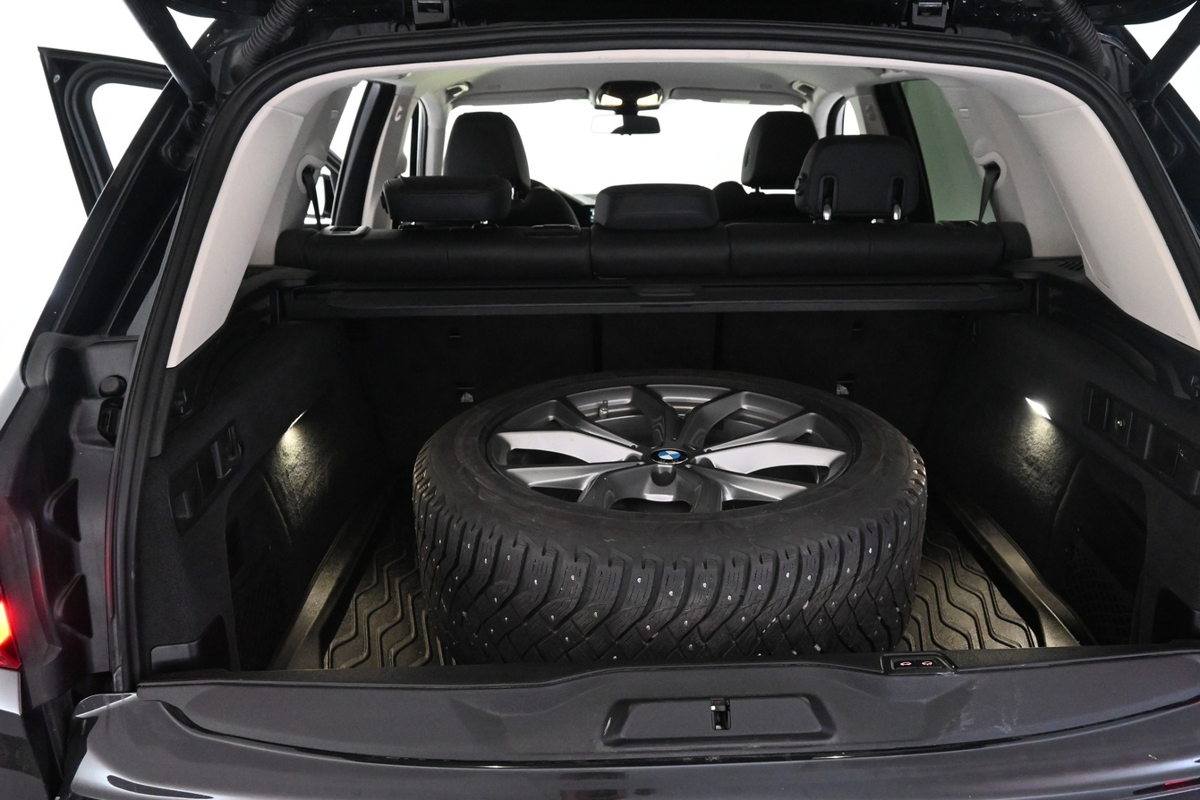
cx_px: 657
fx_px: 967
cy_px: 471
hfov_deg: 63.5
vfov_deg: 44.8
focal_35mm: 29
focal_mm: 16
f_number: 5
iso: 4000
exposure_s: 1/60
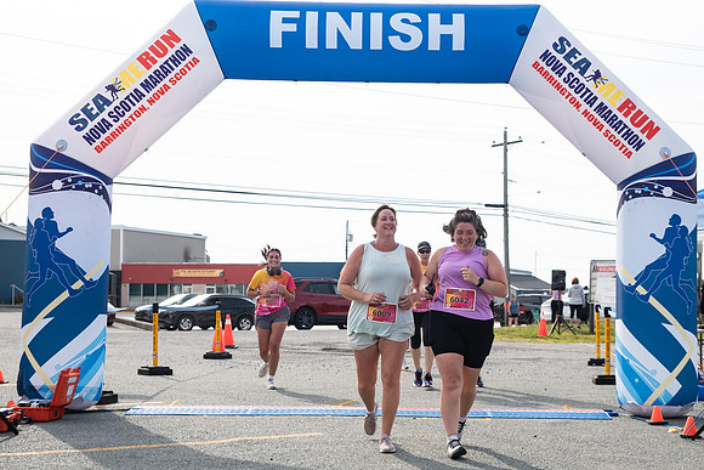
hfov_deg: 34.0
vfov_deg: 23.1
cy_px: 287
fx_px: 1147
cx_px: 407
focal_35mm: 59
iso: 800
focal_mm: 48
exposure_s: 1/3200
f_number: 4
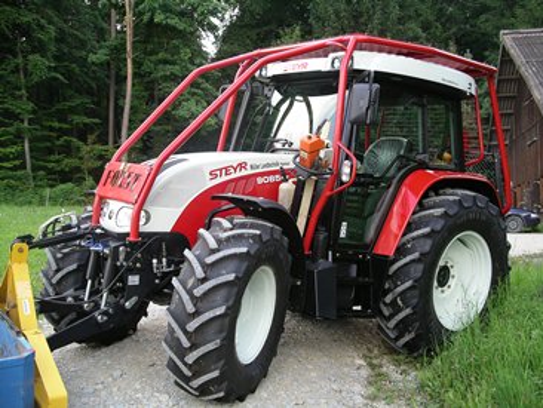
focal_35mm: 37
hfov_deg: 50.1
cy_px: 204
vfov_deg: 38.7
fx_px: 581
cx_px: 272
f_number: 2.8
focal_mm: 7.8
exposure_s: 1/125
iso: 64
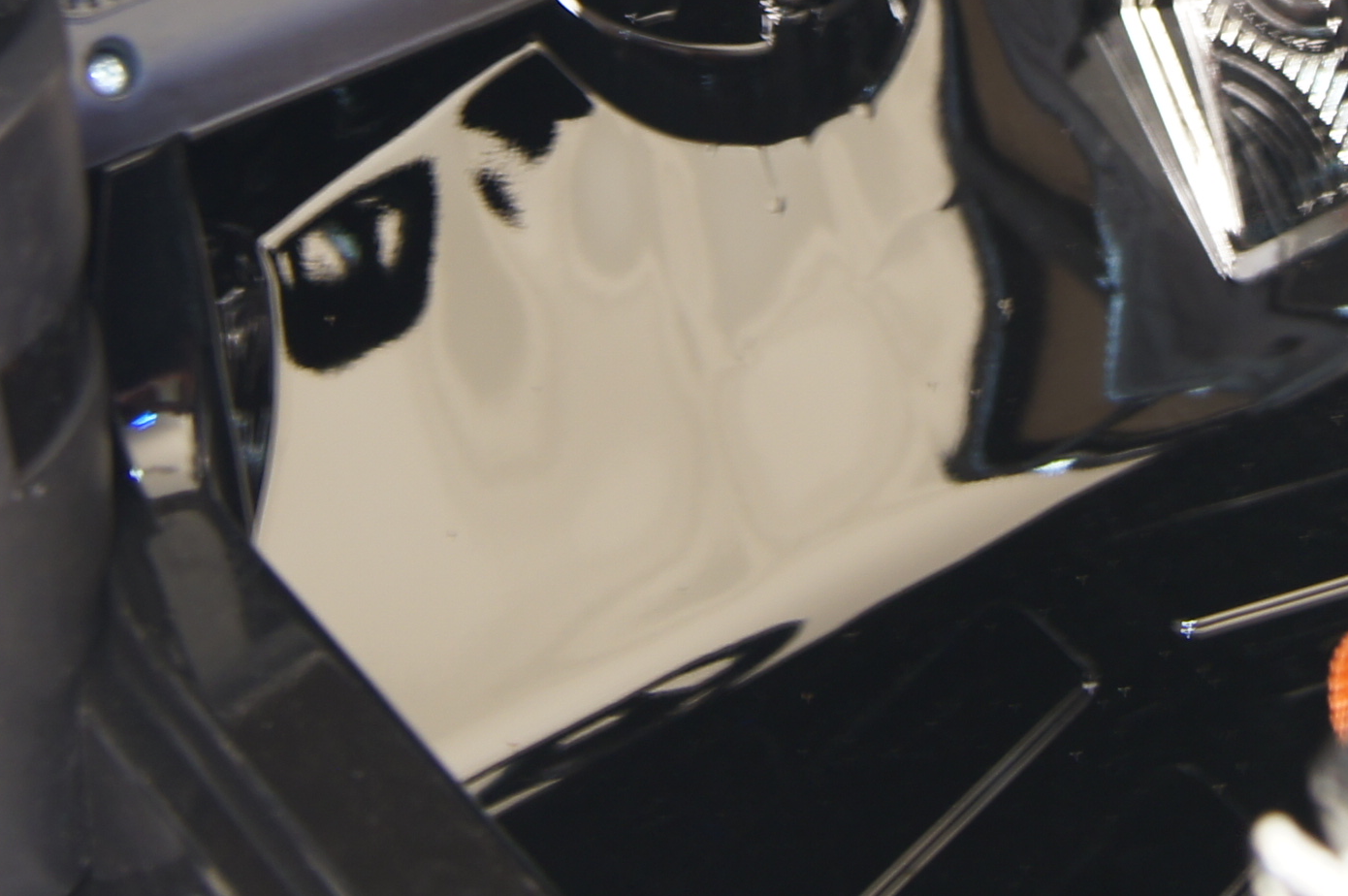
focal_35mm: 106
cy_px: -324
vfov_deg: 12.4
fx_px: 3965
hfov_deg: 19.1
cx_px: 1110
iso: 100
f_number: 4
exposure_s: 1/2
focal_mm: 20
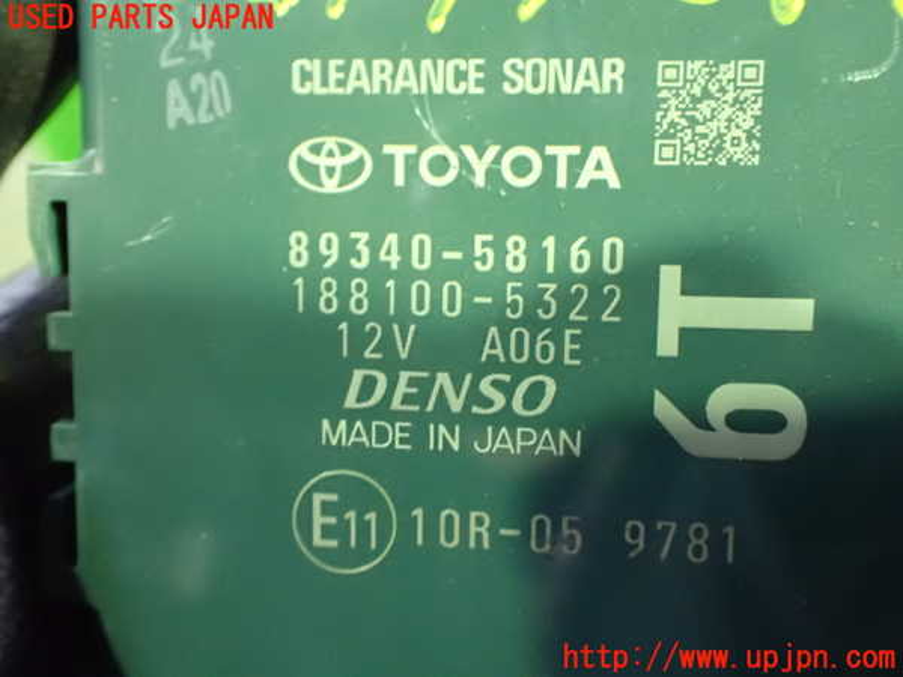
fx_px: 939
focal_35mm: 36
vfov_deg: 39.7
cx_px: 452
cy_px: 338
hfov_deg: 51.4
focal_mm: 6.37
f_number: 2.5
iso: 1600
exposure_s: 1/20
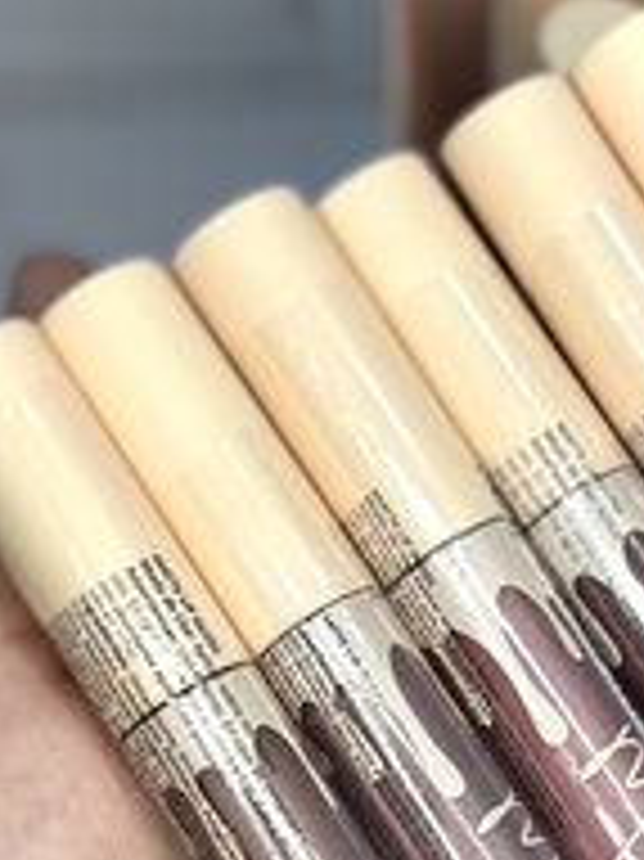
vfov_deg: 14.7
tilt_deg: -41.7
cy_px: 619
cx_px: 639
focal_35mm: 134
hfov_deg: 11.0
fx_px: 3328
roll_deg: +1.3
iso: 100
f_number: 1.78
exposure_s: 1/205
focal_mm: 6.86
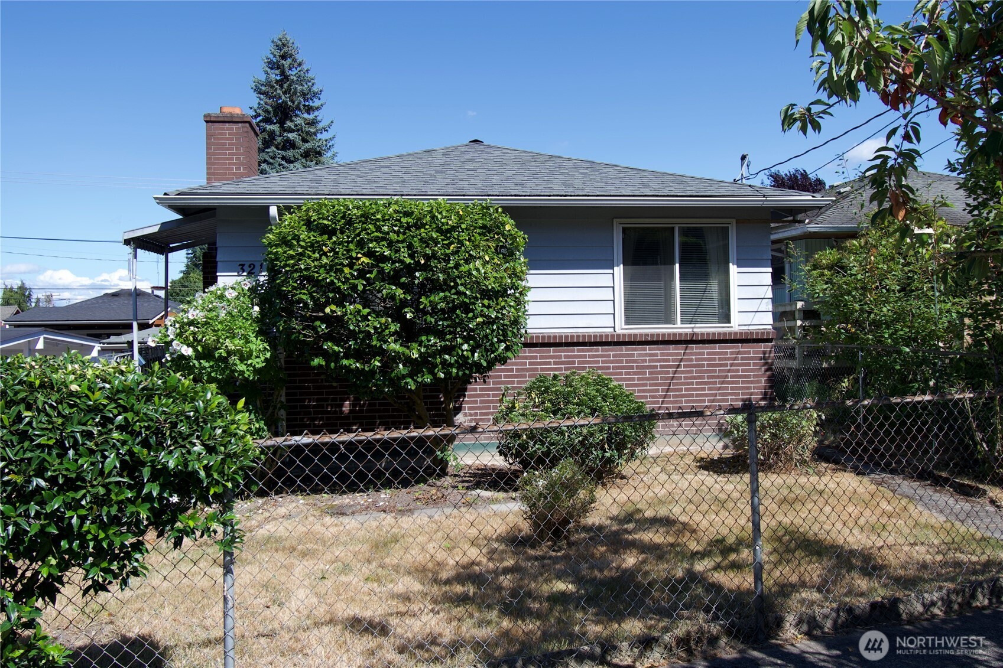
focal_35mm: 30
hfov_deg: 61.9
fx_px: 836
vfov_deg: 43.6
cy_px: 334
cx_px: 502
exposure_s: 1/400
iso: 160
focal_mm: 20
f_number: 8
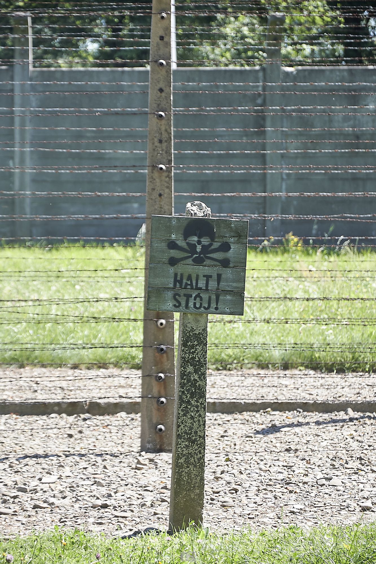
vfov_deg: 13.1
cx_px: 188
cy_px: 282
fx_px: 2460
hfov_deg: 8.7
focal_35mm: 157
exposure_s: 1/100
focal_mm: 105
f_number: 5.6
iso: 100
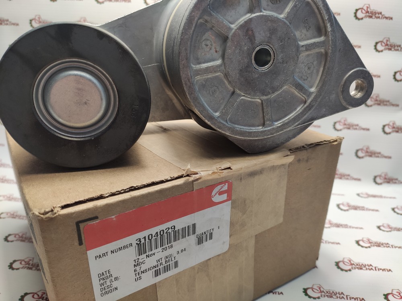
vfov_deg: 53.1
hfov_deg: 67.3
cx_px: 201
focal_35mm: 26
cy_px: 150
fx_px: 302
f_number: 1.75
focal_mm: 4.77
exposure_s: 1/100
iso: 205
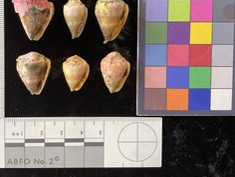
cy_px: 50
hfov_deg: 43.7
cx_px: 100
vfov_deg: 33.1
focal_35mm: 43
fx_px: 292
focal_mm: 3
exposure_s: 1/60
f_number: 1.8
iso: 80
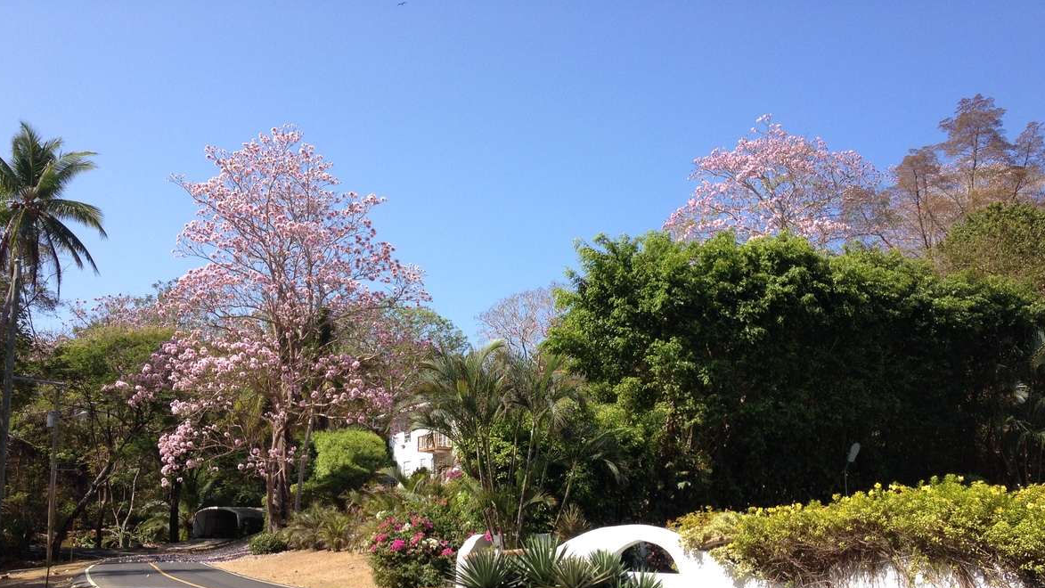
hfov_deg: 51.6
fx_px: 1081
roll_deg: -0.1
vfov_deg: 30.2
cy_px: 400
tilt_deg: +4.1
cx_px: 526
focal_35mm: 39
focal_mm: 4.28
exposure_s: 1/1022
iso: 50
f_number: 2.4
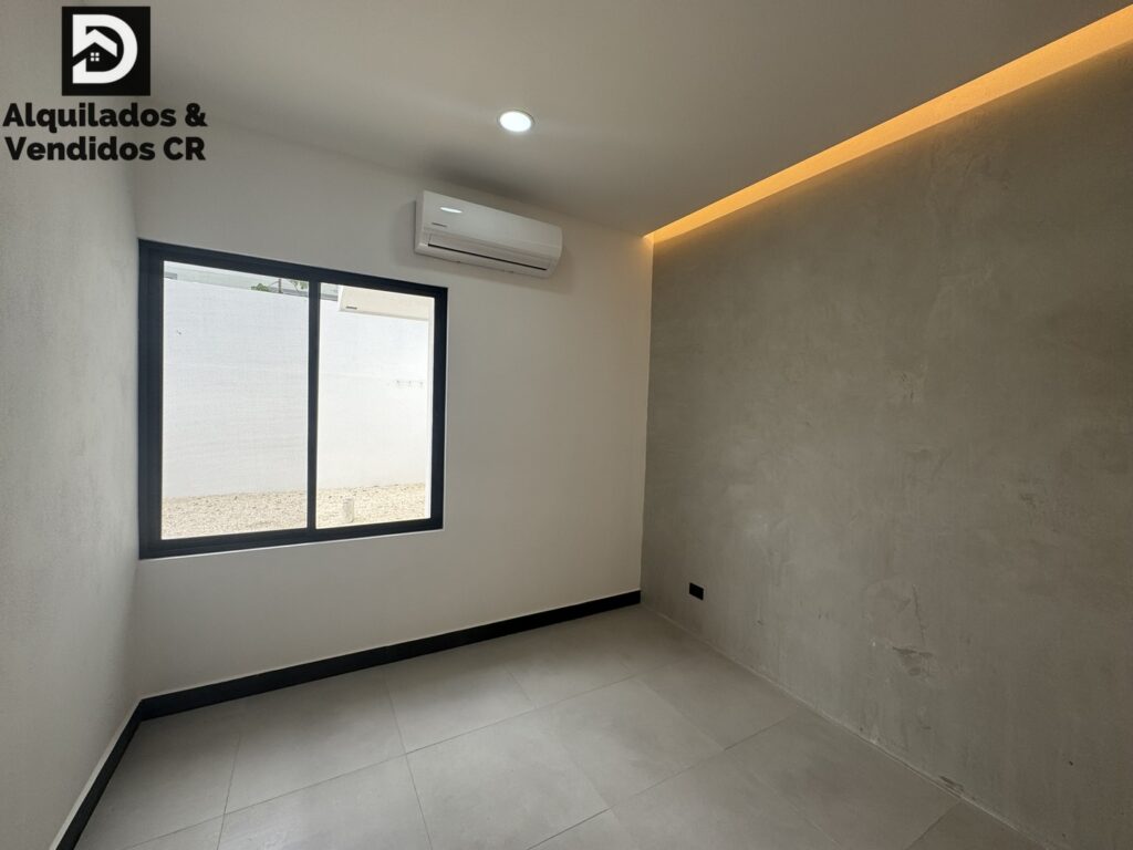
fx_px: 458
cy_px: 425
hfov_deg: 102.1
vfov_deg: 85.7
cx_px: 566
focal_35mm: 14
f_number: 2.2
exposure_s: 1/154
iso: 40
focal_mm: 2.22
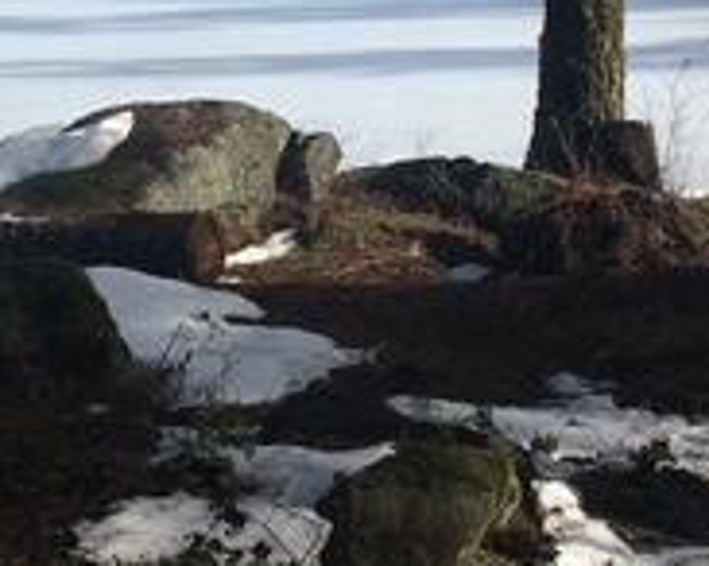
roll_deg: +2.2
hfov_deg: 19.3
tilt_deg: -4.3
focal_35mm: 99
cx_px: 178
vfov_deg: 15.3
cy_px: 58
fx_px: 2075
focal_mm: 4.15
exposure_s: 1/1953
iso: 32
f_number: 2.2
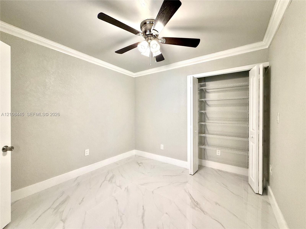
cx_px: 153
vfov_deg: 85.7
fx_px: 124
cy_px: 114
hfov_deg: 102.1
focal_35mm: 14
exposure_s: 1/60
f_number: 2.2
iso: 200
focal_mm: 2.22
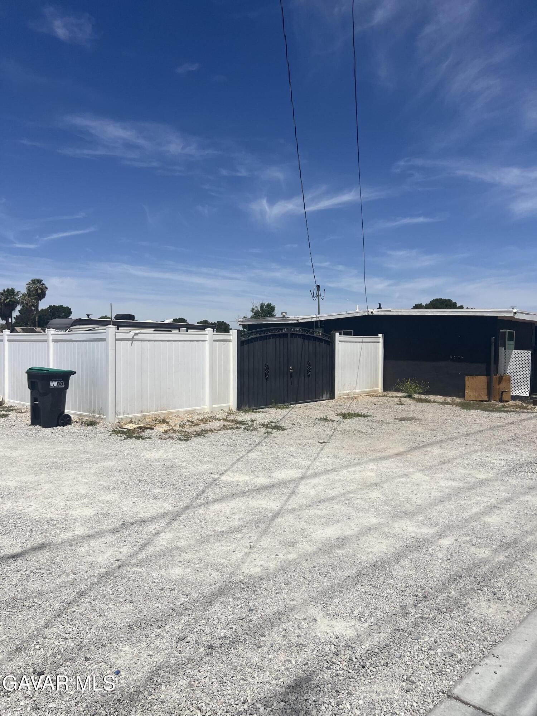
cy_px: 358
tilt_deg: -1.2
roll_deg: -1.0
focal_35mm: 26
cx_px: 268
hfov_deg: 53.1
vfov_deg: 67.3
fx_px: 538
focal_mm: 5.7
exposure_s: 1/10309
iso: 50
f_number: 1.5
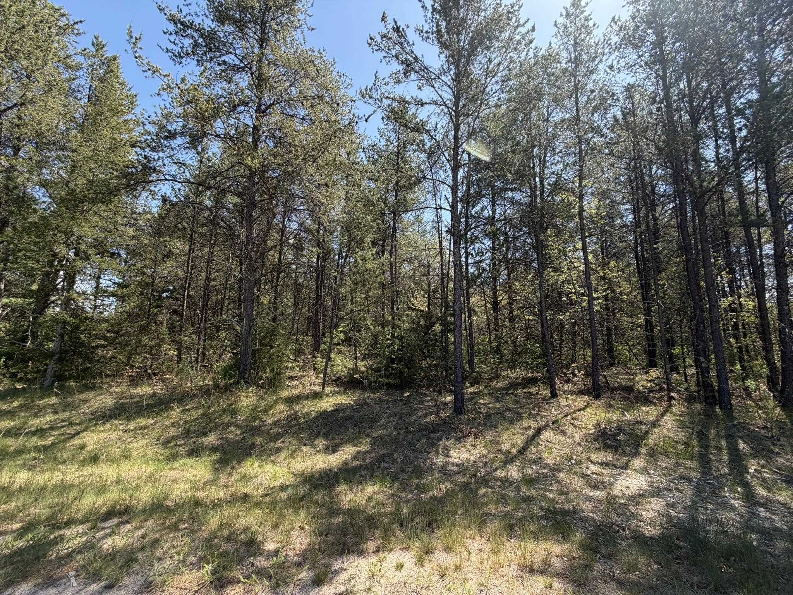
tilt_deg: +8.4
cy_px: 298
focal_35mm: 14
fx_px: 321
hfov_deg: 102.1
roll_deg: -0.8
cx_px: 396
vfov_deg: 85.7
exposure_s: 1/502
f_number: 2.2
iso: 50
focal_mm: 2.22
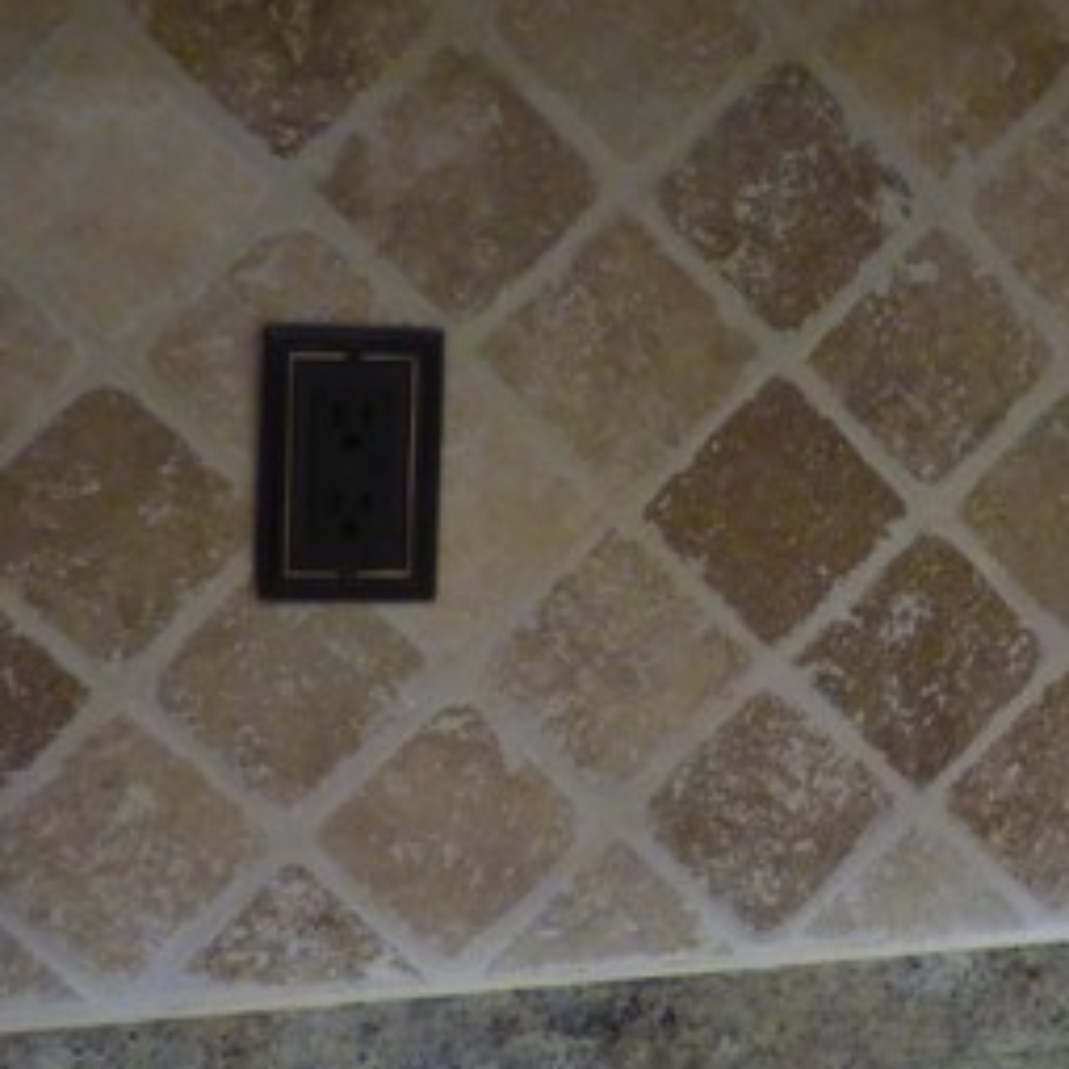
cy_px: 528
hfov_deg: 23.4
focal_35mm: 71
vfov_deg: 24.3
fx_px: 2481
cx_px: 1040
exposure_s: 1/40
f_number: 2.8
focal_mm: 3.58
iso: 400
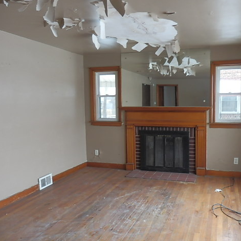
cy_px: 121
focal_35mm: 30
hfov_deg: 53.3
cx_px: 154
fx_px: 236
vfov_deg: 54.0
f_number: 3
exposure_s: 1/30
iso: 100
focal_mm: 4.5
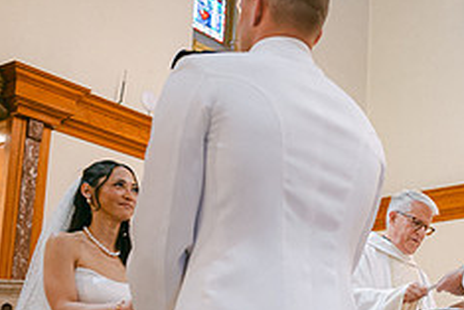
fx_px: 890
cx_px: 505
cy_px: 276
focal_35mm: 69
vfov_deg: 19.4
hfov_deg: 26.9
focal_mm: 28
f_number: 2.8
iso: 1000
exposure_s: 1/125
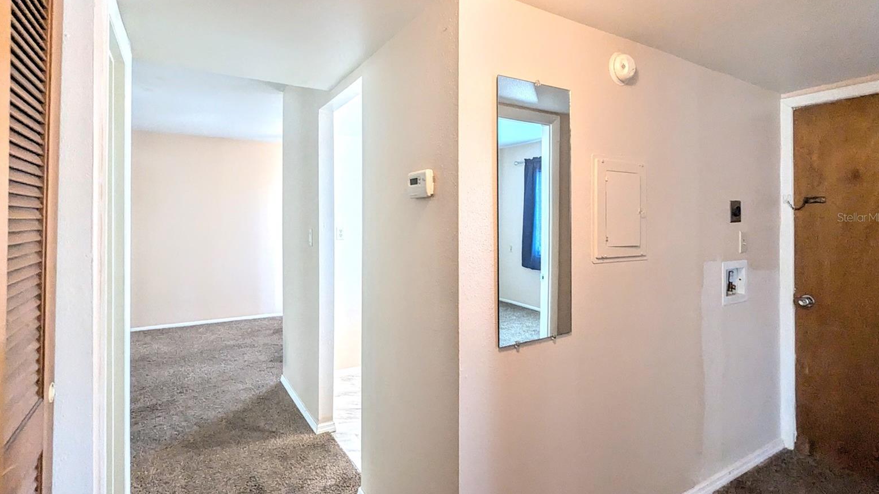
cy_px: 217
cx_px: 438
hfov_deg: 92.7
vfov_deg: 60.8
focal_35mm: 18
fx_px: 419
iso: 253
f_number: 2.2
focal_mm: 2.35
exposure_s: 1/40
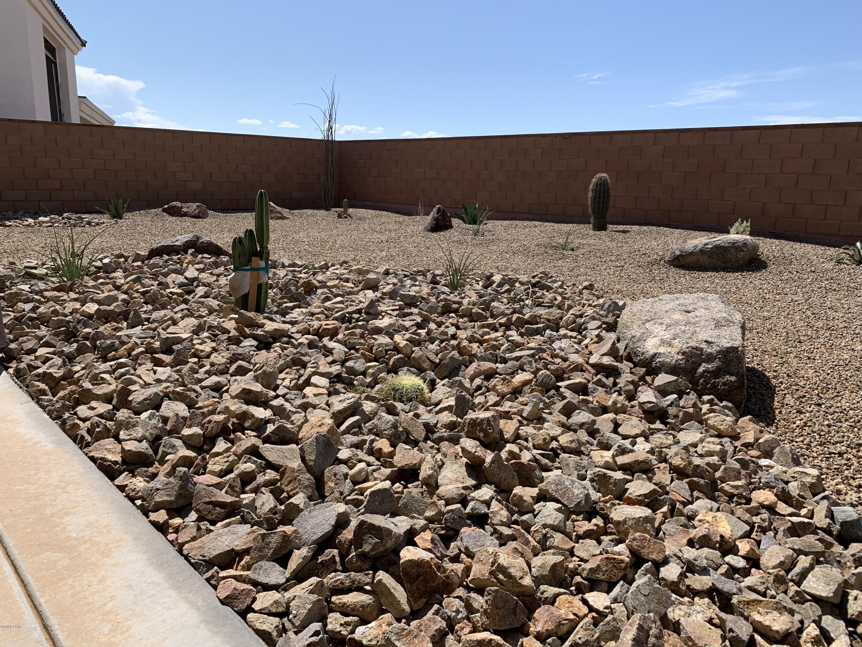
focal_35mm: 26
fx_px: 647
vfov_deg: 53.1
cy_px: 324
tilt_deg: -12.5
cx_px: 431
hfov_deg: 67.3
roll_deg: -1.6
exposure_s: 1/2208
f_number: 1.8
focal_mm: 4.25
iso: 25
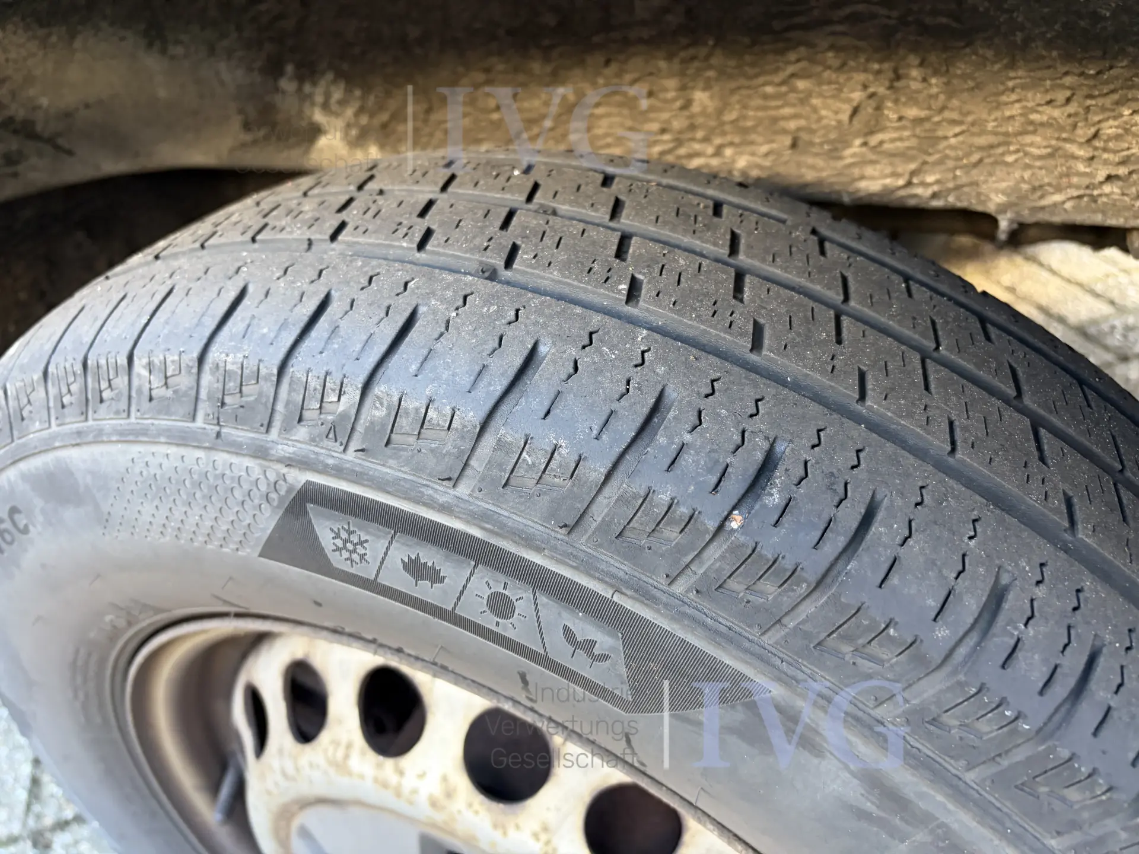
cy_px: 427
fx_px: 856
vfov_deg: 53.1
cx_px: 570
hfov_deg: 67.3
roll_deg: +7.7
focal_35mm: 26
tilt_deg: -34.3
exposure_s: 1/60
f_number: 1.6
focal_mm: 5.96
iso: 200
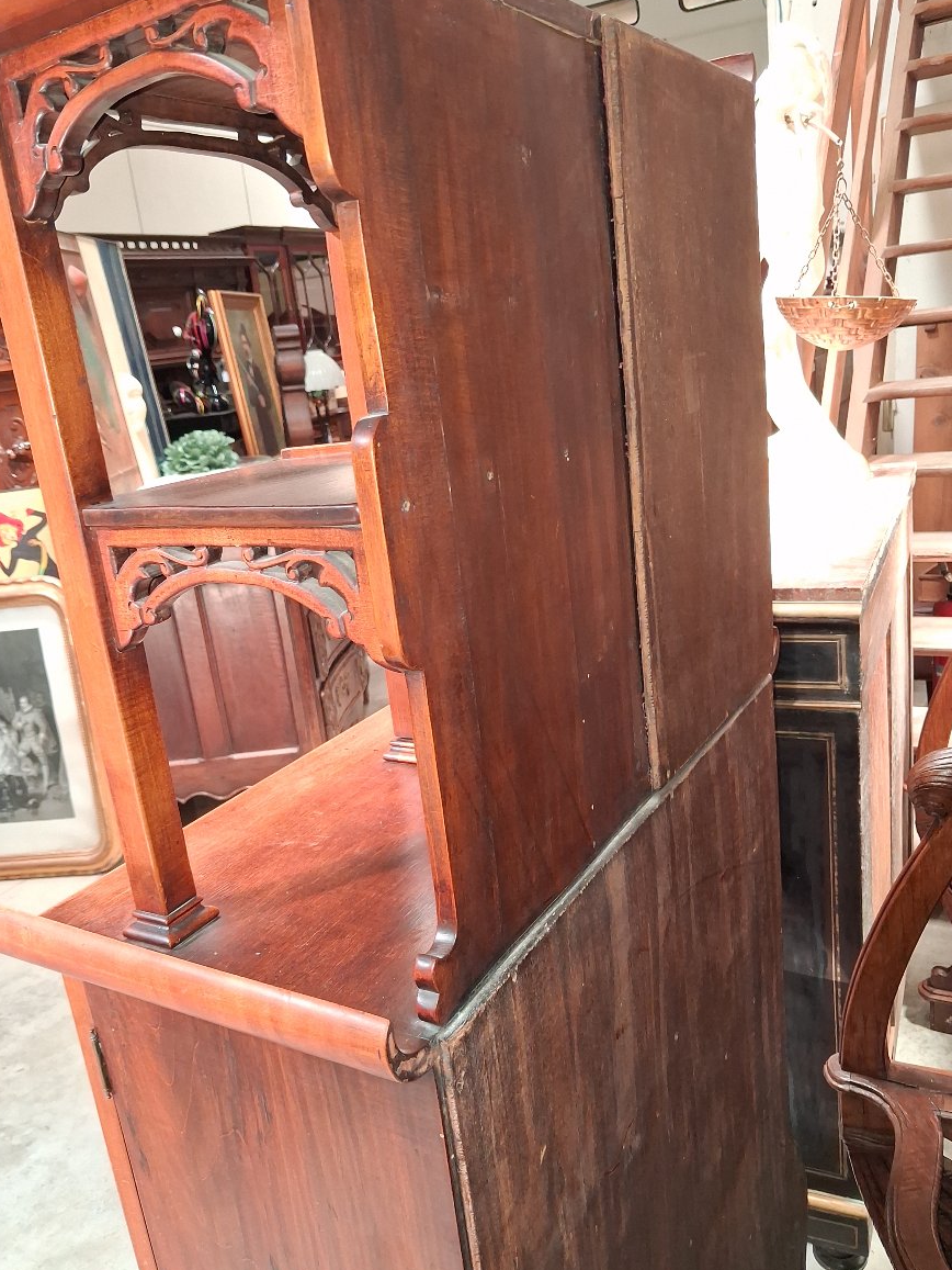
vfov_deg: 63.4
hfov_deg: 49.7
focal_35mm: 28
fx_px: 1027
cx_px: 462
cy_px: 644
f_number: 1.8
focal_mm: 4
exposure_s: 1/40
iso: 20
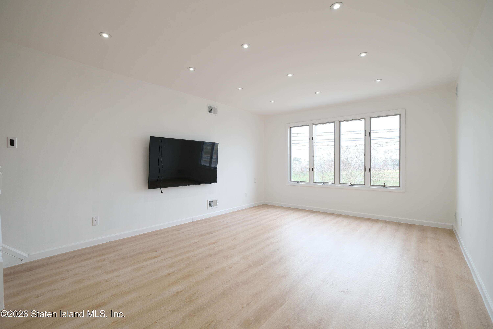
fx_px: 219
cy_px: 164
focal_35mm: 16
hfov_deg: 96.7
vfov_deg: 73.7
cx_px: 246
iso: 400
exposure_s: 1/100
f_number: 4
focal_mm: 10.5
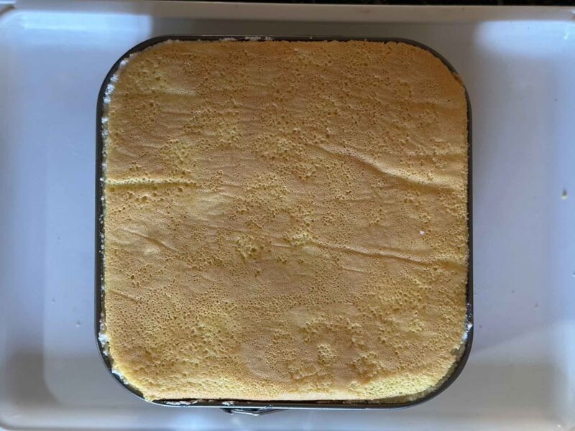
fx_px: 797
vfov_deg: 30.3
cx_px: 288
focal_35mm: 48
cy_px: 216
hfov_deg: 39.7
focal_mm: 6.86
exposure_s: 1/40
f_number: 1.78
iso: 320
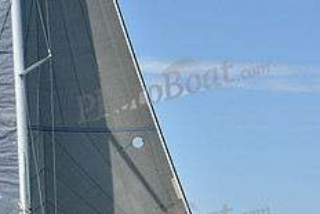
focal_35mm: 230
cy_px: 179
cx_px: 6
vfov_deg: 6.0
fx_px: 2046
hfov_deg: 8.9
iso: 250
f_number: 6.3
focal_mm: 92
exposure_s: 1/1600
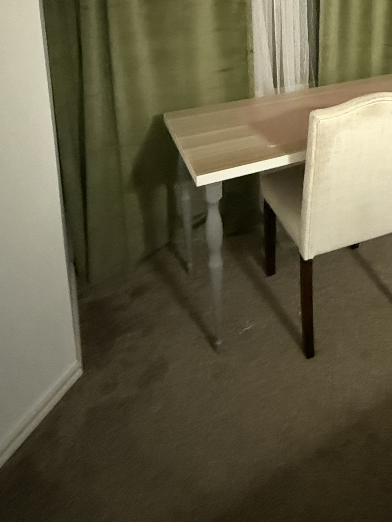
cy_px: 13
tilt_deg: -10.4
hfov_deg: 39.5
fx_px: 498
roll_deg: -2.1
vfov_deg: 47.1
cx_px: 361
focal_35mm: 33
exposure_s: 1/30
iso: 1250
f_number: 2.2
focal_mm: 2.22
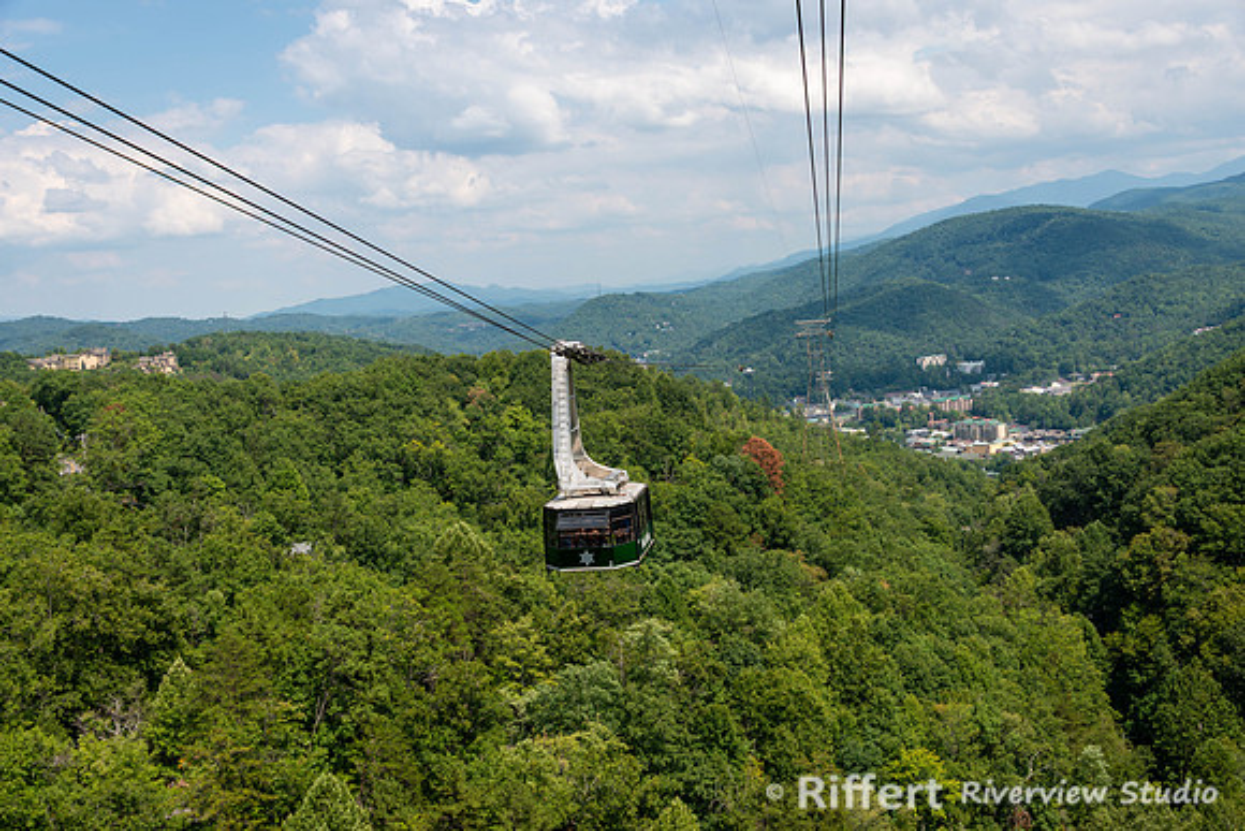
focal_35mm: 38
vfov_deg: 35.1
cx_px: 622
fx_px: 1314
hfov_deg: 50.7
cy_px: 416
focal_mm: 38
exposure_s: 1/250
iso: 100
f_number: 8
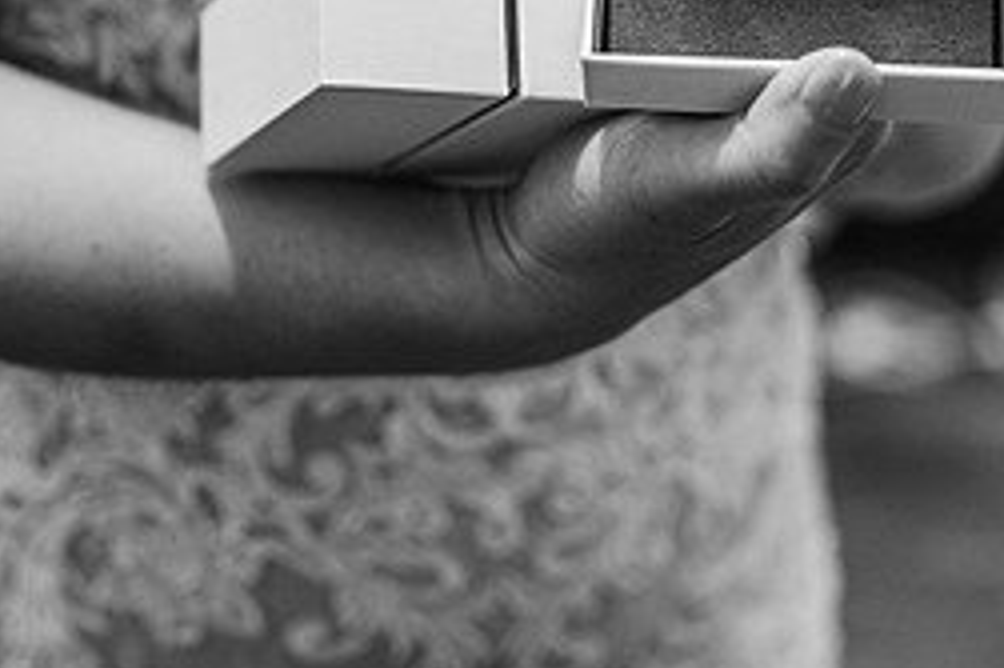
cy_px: 60
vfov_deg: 16.6
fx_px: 2257
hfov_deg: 25.1
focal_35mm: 81
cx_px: 440
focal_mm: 35
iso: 720
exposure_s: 1/200
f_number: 1.8
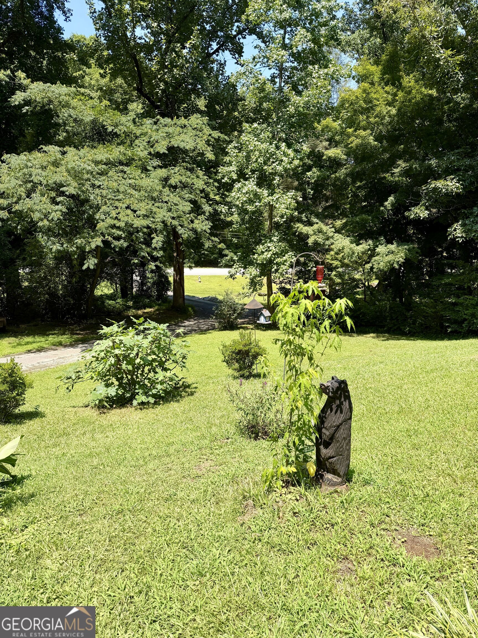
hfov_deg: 56.8
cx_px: 239
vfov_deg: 71.6
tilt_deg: -8.9
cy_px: 319
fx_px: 442
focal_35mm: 24
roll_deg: +0.3
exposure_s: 1/2169
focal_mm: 6.76
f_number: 1.78
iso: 80
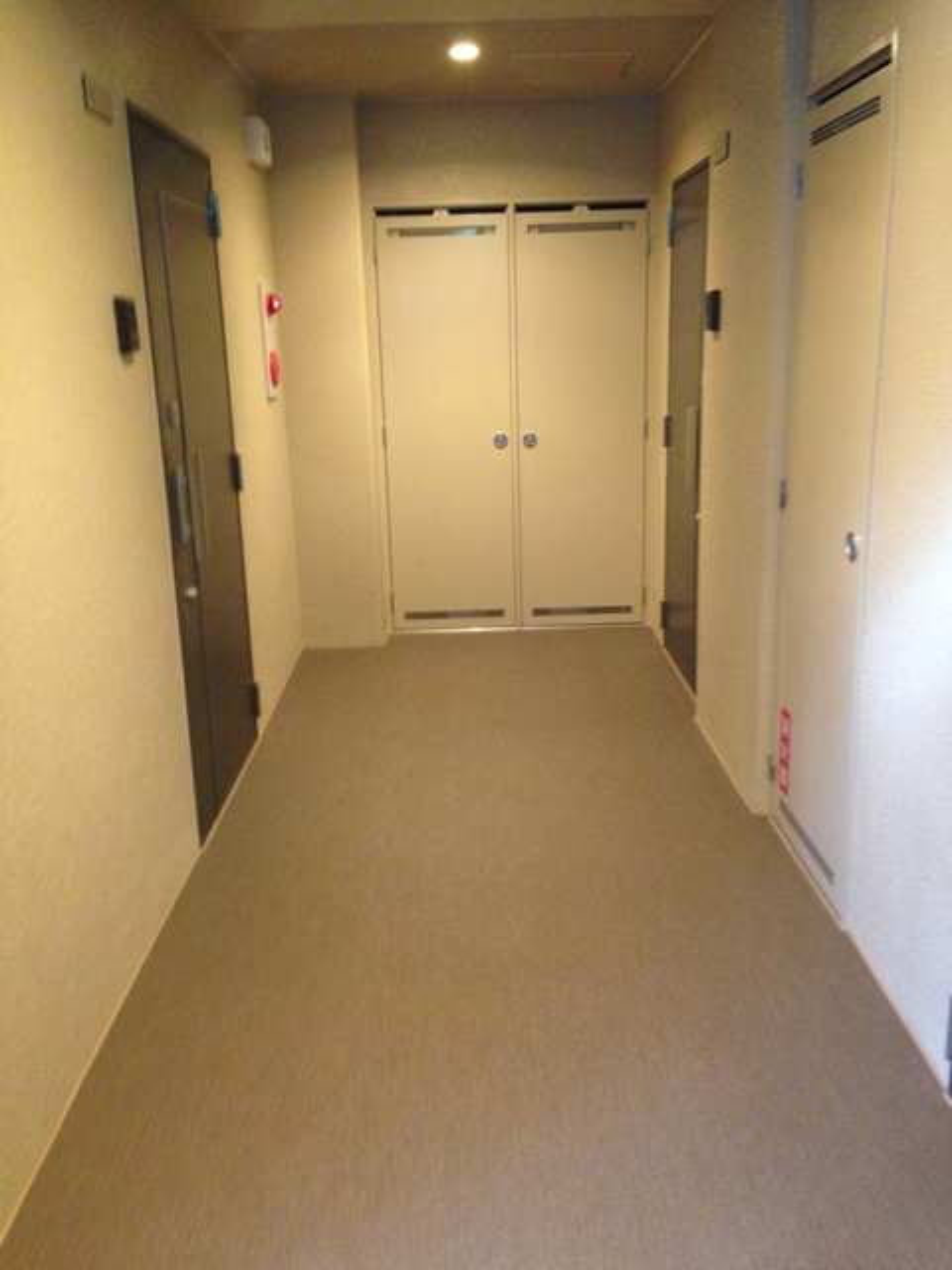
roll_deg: +0.2
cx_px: 476
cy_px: 635
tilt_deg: -15.8
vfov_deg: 55.4
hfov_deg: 42.9
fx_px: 1210
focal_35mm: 33
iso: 250
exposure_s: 1/20
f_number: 2.4
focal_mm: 4.12
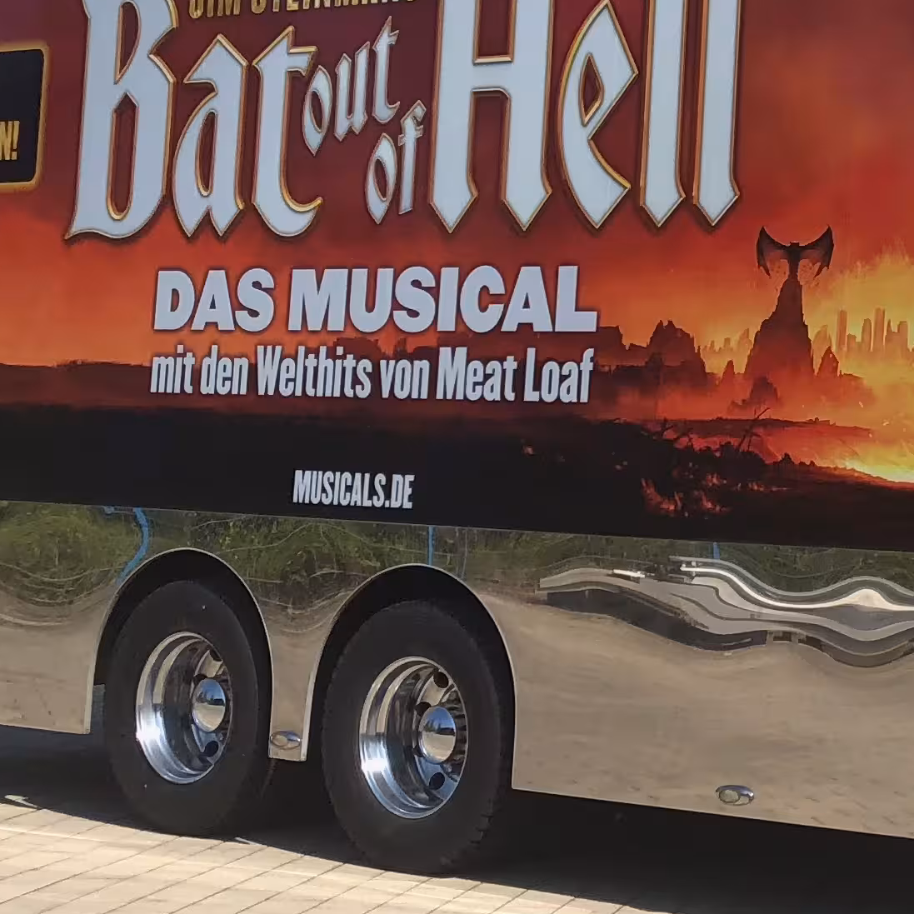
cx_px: 1386
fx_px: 2718
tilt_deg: +5.1
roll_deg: -2.3
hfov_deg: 17.2
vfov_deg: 19.0
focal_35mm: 91
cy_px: 245
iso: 20
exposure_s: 1/1715
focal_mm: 4
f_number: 1.8
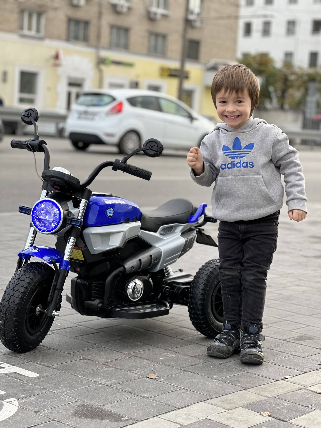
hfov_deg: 19.1
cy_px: 214
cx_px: 160
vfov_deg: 25.3
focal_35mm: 77
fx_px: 952
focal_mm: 9
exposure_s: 1/121
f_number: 2.8
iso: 80
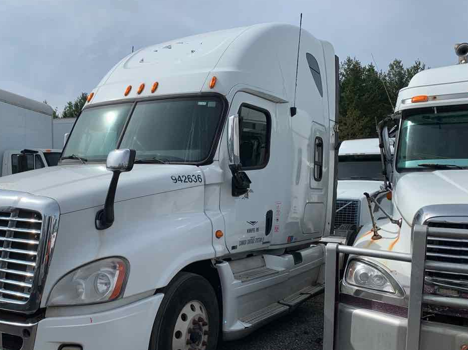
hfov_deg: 53.3
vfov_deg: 41.5
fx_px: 460
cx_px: 172
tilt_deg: -2.0
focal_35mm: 34
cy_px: 218
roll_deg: +0.1
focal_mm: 4.25
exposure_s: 1/3289
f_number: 1.8
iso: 25
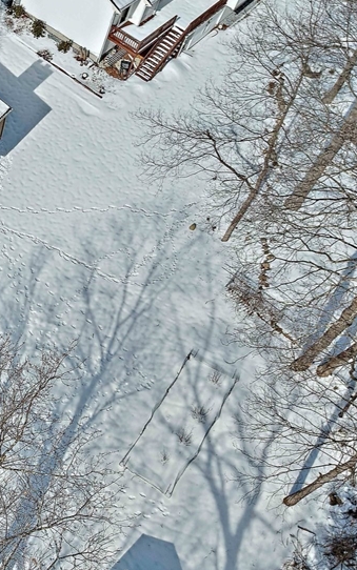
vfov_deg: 41.7
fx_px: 747
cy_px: 239
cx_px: -140
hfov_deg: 23.0
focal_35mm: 48
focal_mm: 12.29
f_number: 2.8
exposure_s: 1/1250
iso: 100
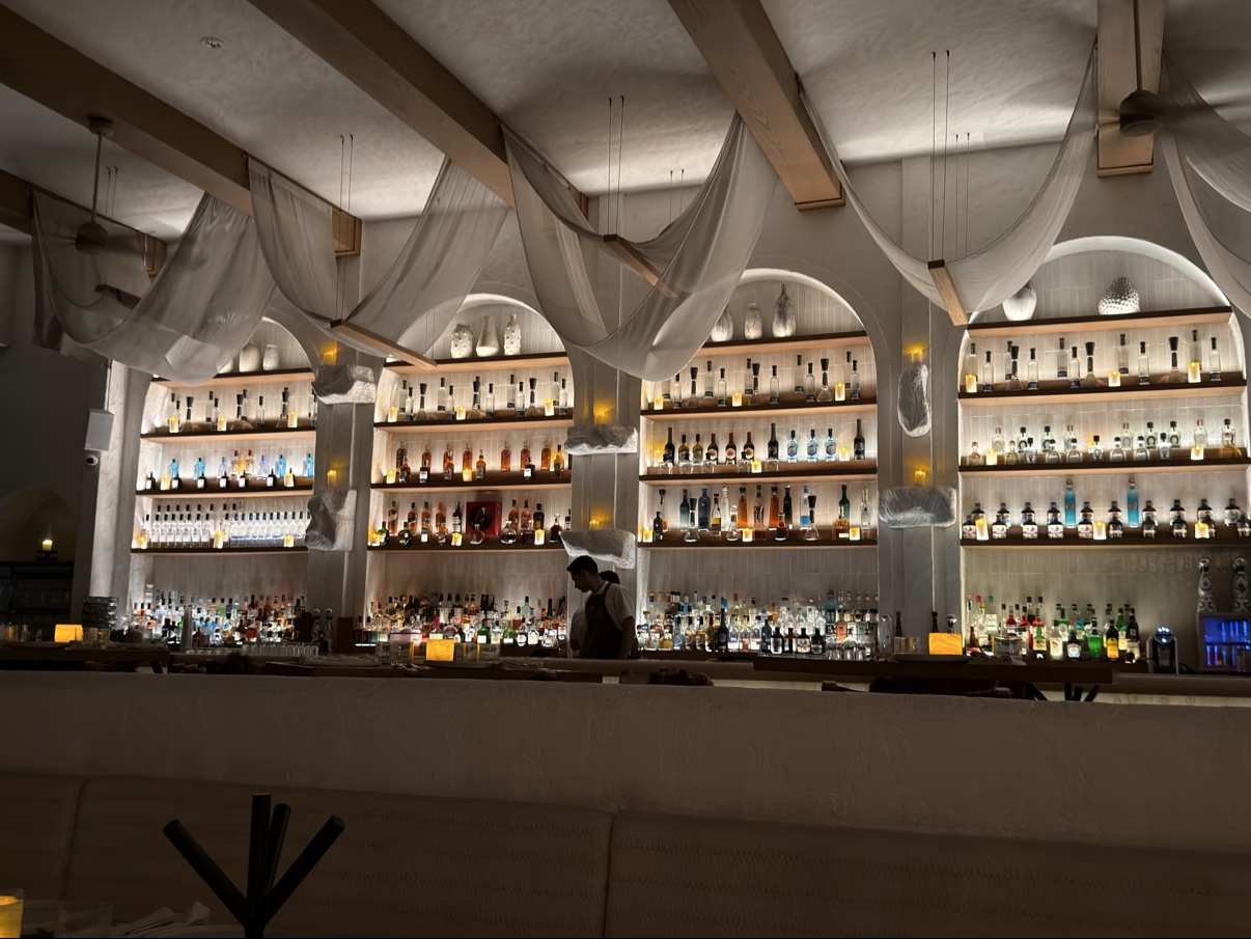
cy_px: 470
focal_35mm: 35
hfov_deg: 52.6
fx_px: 1265
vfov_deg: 40.7
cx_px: 626
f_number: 1.78
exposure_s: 1/30
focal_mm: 6.76
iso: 640
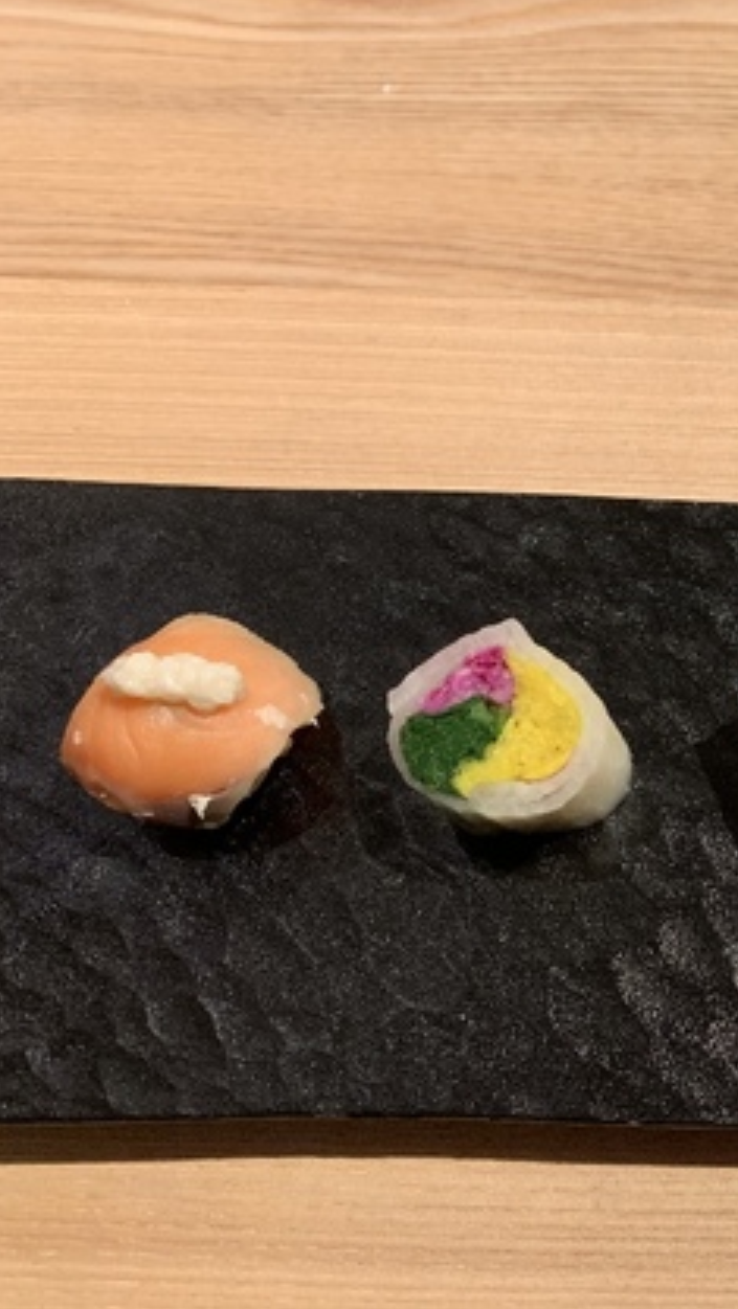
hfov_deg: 28.0
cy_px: 653
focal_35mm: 38
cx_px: 848
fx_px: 1320
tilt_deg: -65.4
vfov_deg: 52.8
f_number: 1.8
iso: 250
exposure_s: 1/50
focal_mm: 4.25
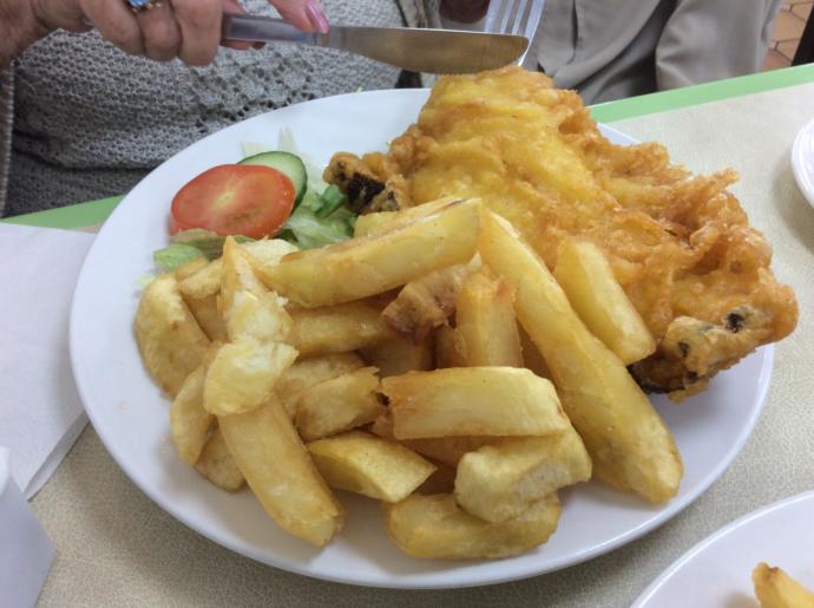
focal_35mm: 32
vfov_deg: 44.0
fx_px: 751
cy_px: 304
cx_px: 407
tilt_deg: -46.0
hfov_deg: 56.9
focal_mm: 3.3
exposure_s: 1/33
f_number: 2.4
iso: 32
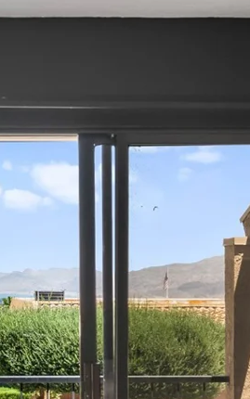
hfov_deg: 12.6
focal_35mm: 102
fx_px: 1111
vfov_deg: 20.3
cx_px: -32
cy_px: 280
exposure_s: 1/2500
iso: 400
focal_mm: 28
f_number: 4.5
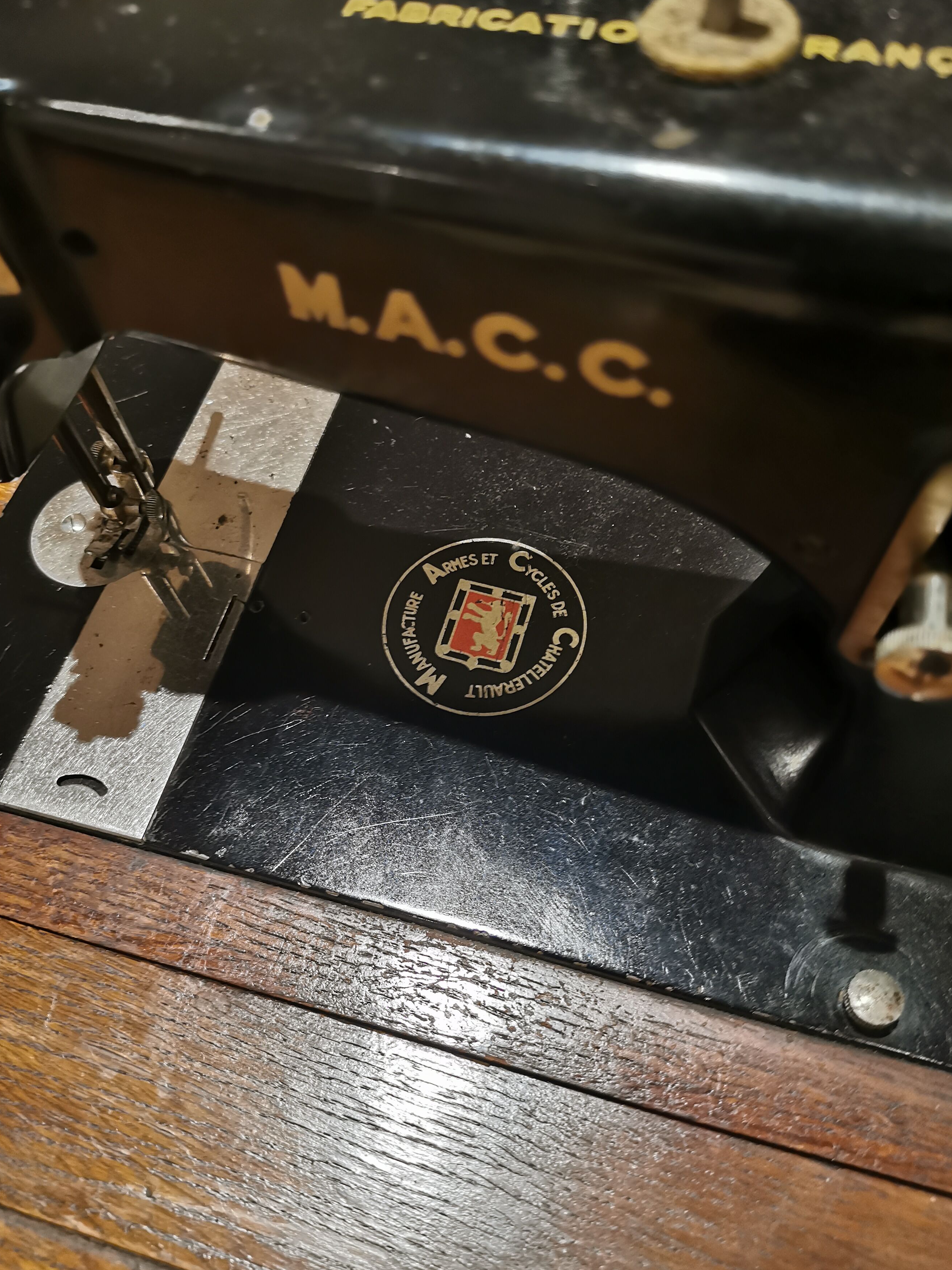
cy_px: 626
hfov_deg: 49.7
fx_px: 1027
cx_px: 489
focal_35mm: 28
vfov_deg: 63.4
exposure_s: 1/100
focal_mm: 5.56
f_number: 1.6
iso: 400
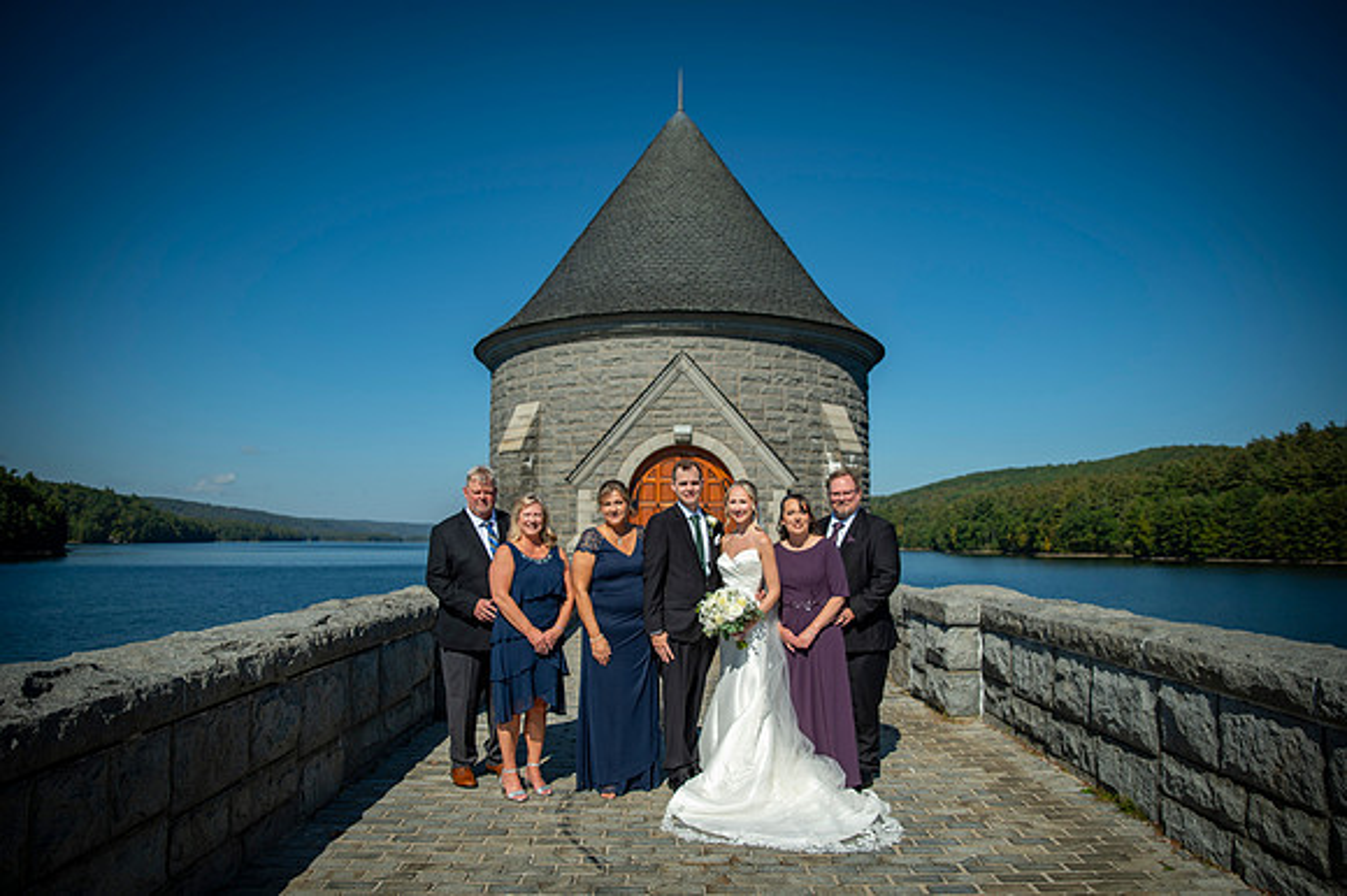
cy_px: 448
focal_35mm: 24
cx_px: 674
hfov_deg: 73.4
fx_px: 903
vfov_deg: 52.8
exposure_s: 1/2500
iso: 80
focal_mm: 24
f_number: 2.8
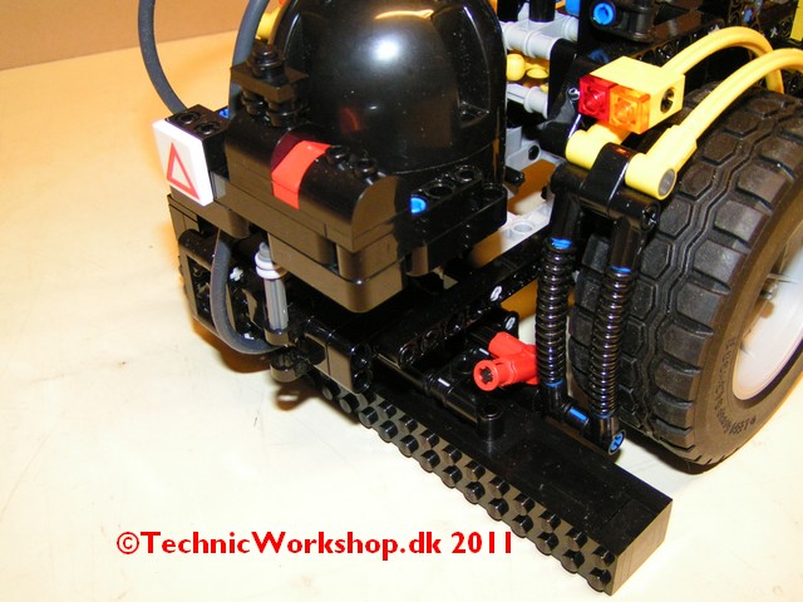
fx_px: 881
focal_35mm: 38
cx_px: 402
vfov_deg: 37.7
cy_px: 301
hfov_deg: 49.0
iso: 200
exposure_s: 1/40
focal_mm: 5.8
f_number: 2.8
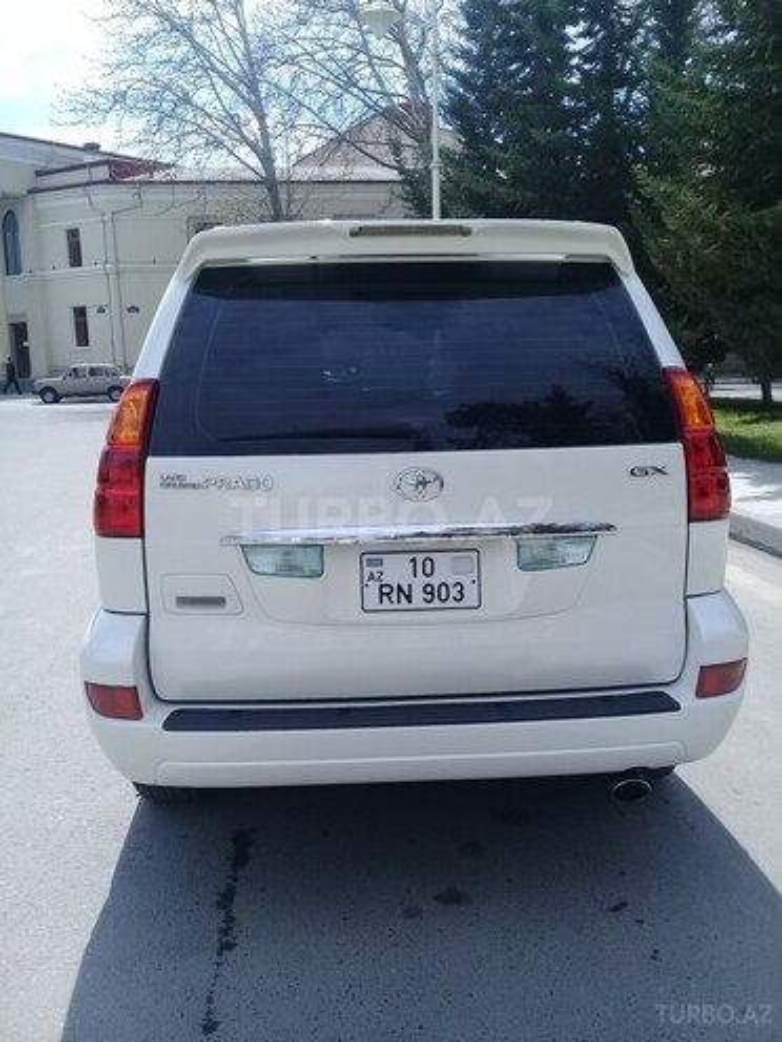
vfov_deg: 58.4
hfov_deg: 45.4
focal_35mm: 31
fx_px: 934
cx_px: 391
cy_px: 521
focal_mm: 3.3
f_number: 2.2
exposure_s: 1/1205
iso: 50
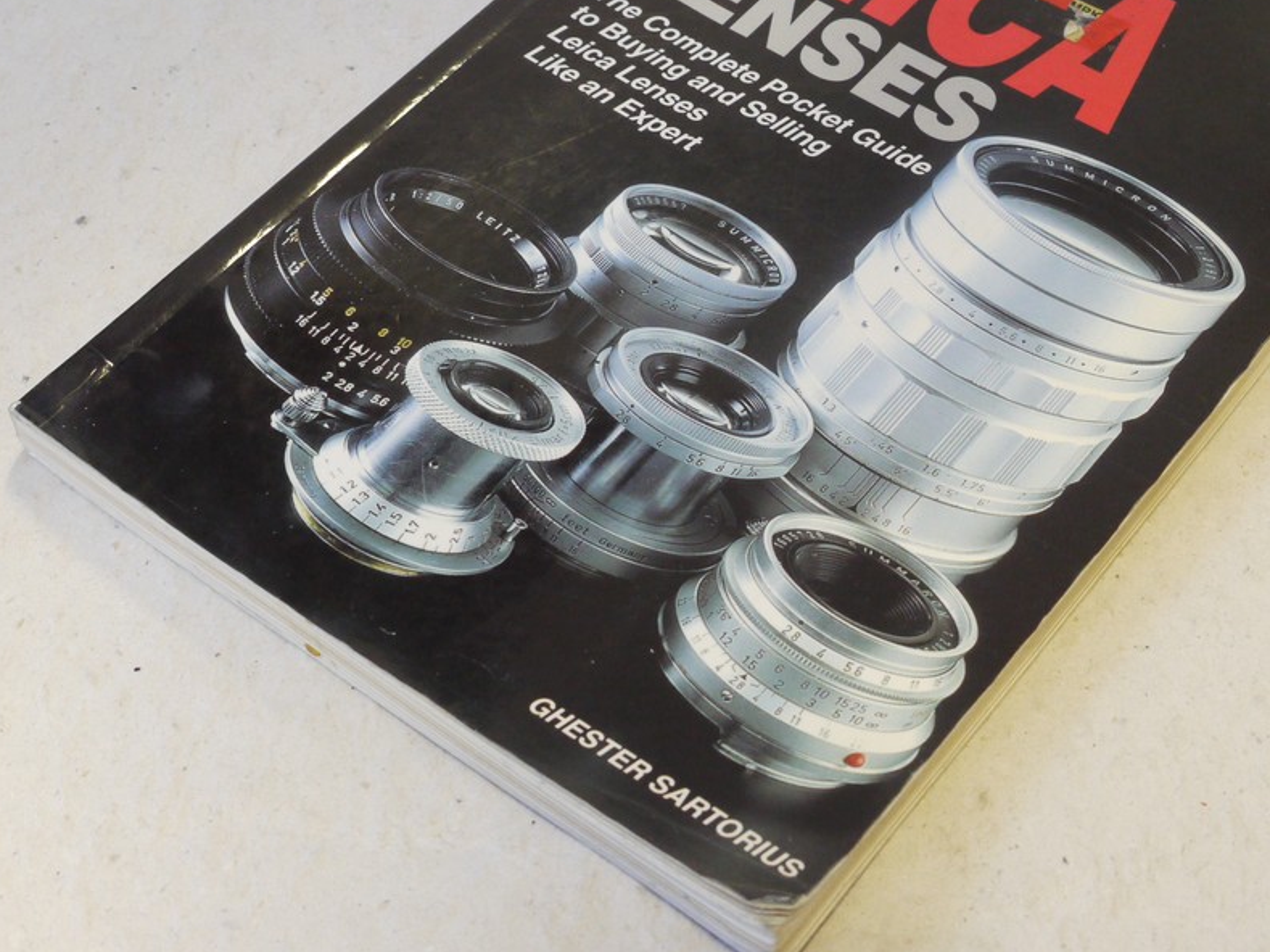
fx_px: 2567
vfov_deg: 20.9
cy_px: 314
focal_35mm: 70
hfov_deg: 27.8
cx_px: 720
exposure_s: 1/30
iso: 800
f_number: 8
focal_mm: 23
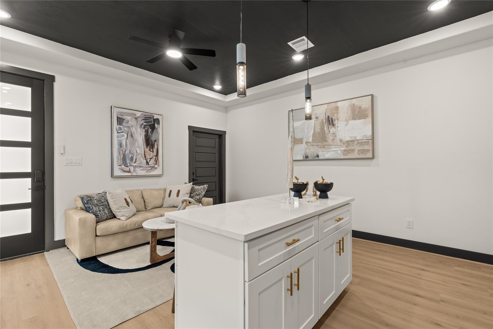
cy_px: 164
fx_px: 219
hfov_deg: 96.7
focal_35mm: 16
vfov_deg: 73.7
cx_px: 246
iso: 200
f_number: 9
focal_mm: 16
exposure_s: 2
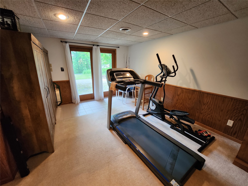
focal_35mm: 13
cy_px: 93
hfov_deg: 106.2
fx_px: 93
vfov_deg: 89.9
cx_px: 124
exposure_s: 1/40
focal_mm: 1.7
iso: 320
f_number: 2.2
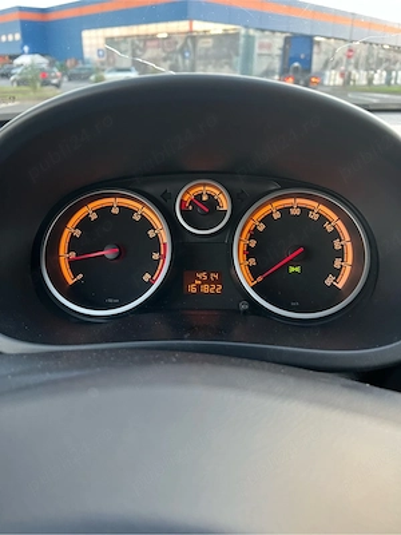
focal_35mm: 26
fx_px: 402
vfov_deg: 67.3
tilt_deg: -25.6
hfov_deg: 53.1
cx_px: 200
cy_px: 268
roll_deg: -0.8
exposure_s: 1/54
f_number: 1.5
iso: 250
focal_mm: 5.7
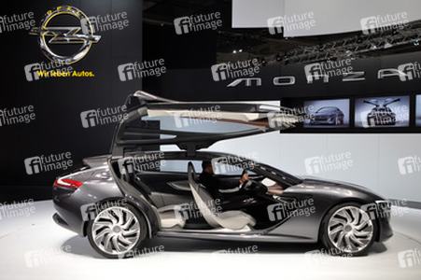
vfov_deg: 34.2
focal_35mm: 39
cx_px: 210
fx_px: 456
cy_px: 140
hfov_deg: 49.6
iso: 400
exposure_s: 1/160
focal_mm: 26
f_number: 5.6
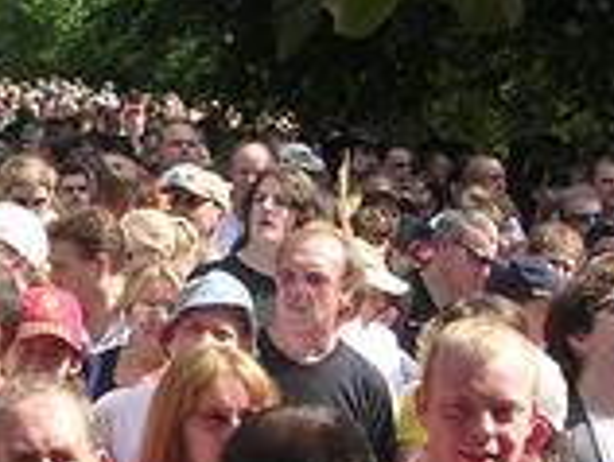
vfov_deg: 13.7
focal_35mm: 108
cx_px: -4
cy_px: 305
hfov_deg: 17.7
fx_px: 1919
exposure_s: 1/404
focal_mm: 5.8
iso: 100
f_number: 2.8
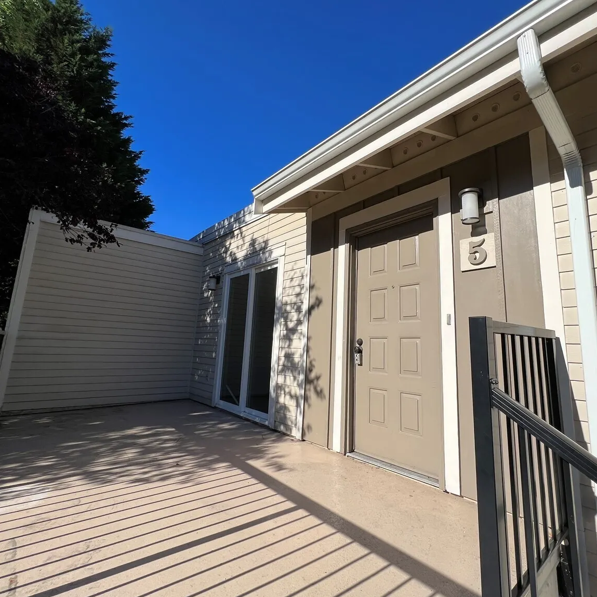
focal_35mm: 16
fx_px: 312
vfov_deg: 87.4
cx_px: 330
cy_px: 287
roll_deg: -2.1
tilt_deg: +12.5
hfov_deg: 87.1
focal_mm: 1.57
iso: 32
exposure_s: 1/2370
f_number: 1.8
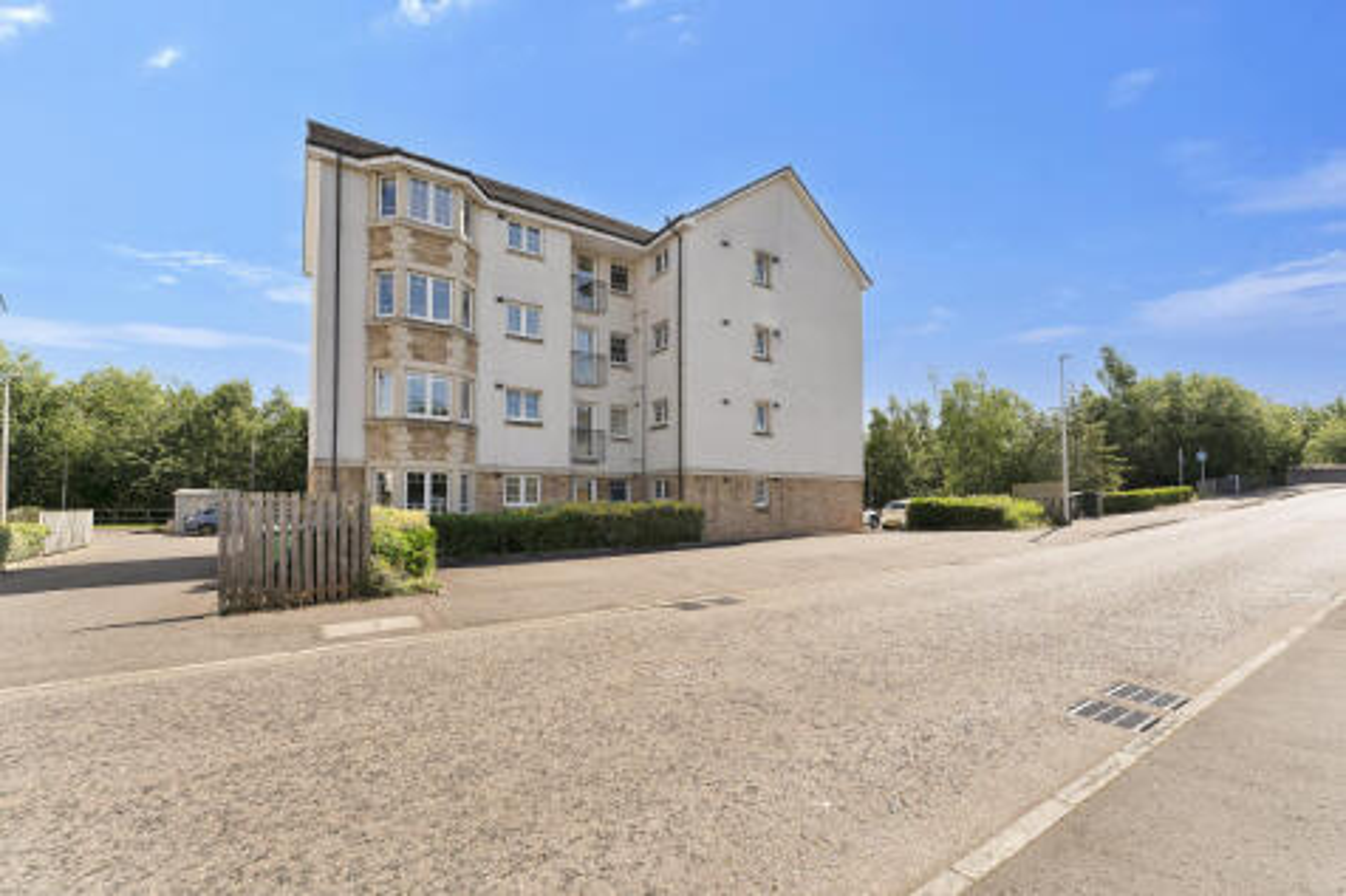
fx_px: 523
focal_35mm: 14
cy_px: 448
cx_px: 673
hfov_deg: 104.3
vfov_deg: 81.2
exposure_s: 1/320
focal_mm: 14
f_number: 7.1
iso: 100
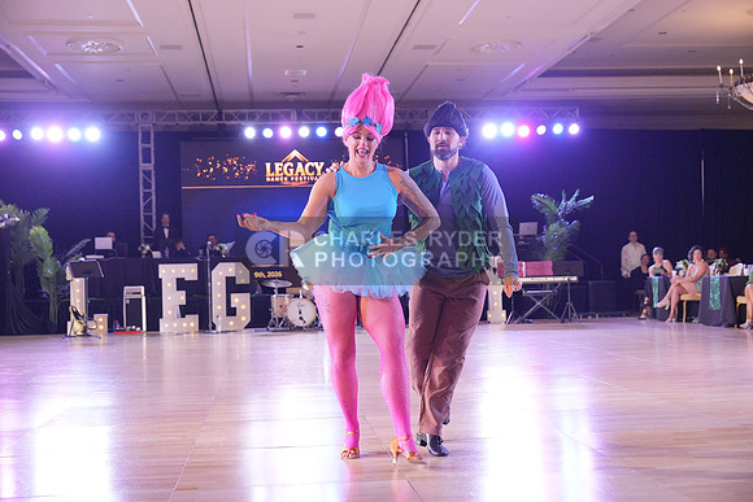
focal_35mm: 48
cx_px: 376
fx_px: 1004
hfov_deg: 41.1
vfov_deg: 28.1
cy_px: 251
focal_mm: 48
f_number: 4
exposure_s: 1/500
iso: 5000
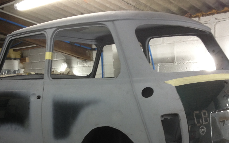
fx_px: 368
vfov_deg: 21.5
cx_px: 114
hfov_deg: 34.5
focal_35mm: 59
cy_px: 129
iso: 50
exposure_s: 1/20
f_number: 2.4
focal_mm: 4.28
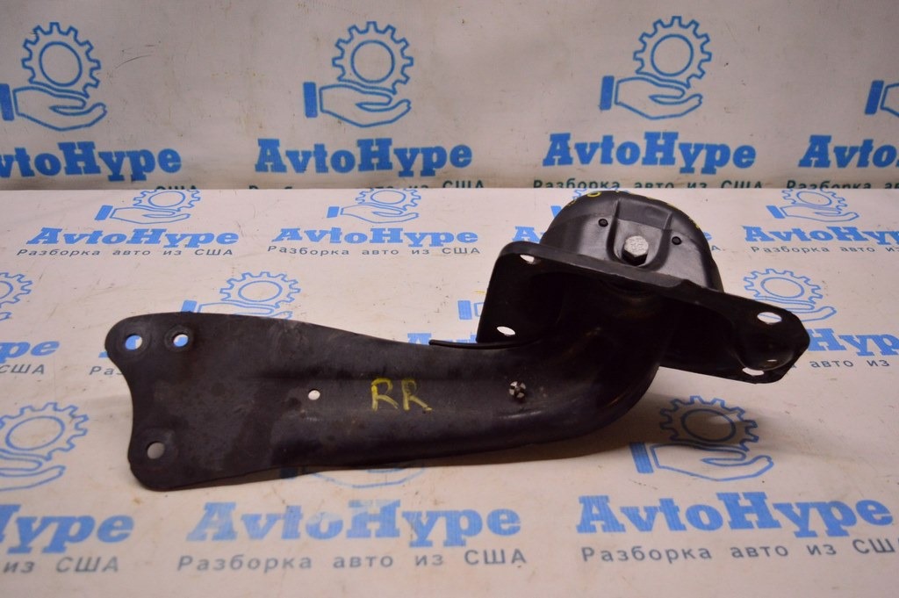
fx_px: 898
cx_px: 450
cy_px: 299
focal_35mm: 36
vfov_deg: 36.8
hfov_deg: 53.2
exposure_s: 1/400
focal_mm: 24
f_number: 4
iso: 1600
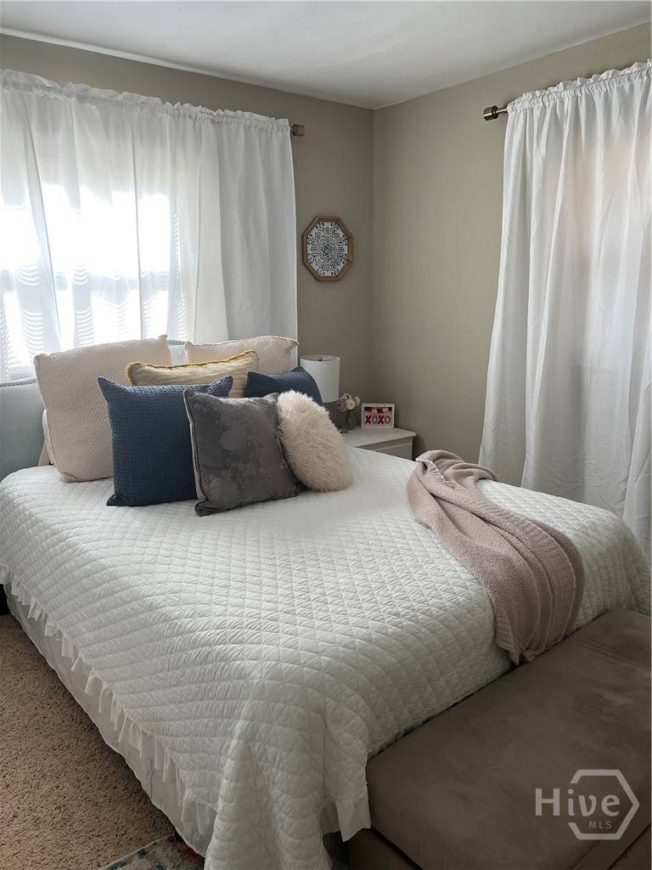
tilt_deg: -11.9
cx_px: 326
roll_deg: +1.0
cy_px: 435
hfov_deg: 53.1
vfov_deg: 67.3
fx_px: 653
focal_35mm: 26
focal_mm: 5.7
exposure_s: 1/128
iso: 64
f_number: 1.5
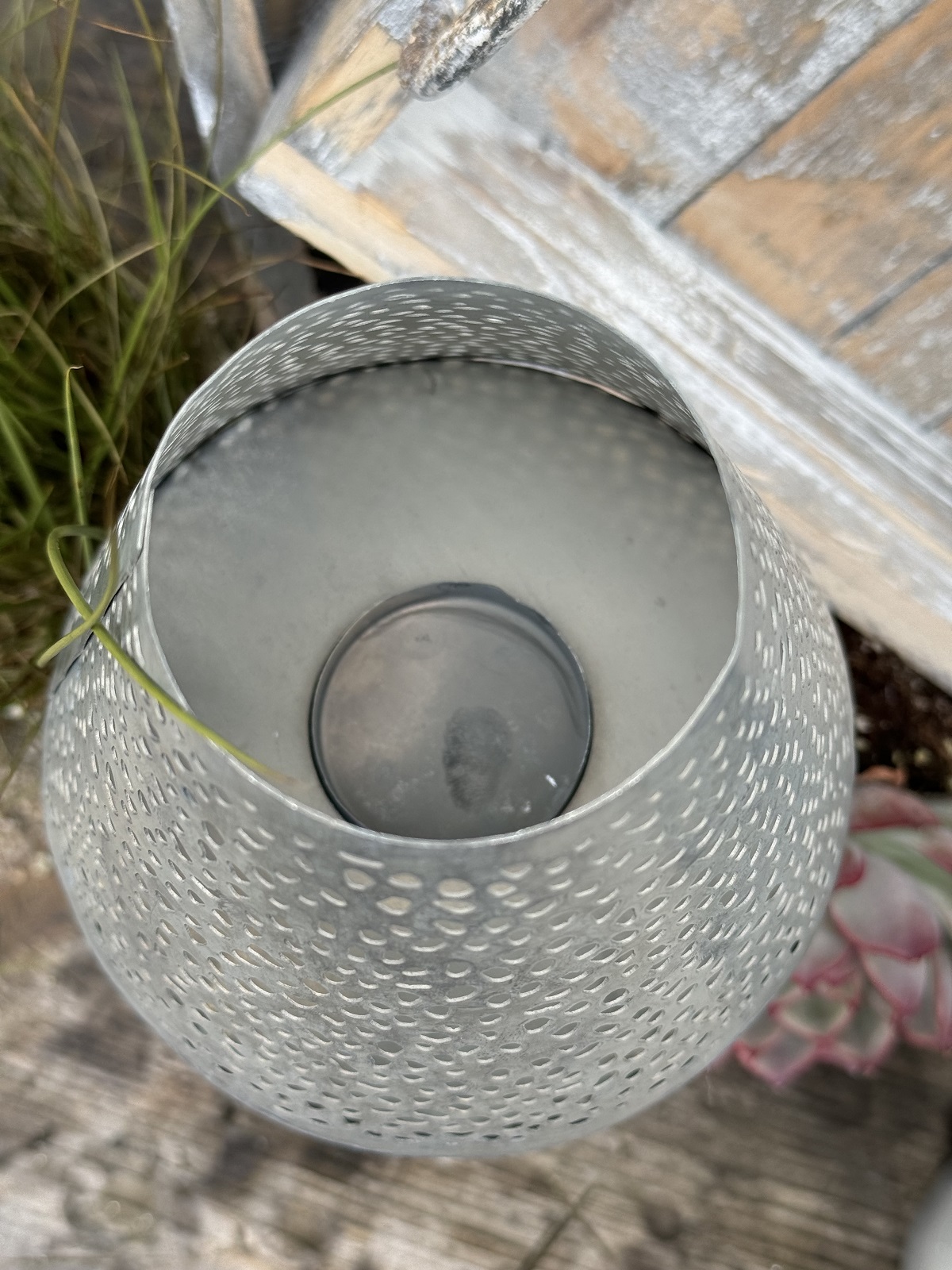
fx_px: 1760
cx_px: 476
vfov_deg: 39.7
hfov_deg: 30.3
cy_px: 635
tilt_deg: -75.0
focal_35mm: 48
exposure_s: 1/664
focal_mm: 6.76
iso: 64
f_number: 1.78
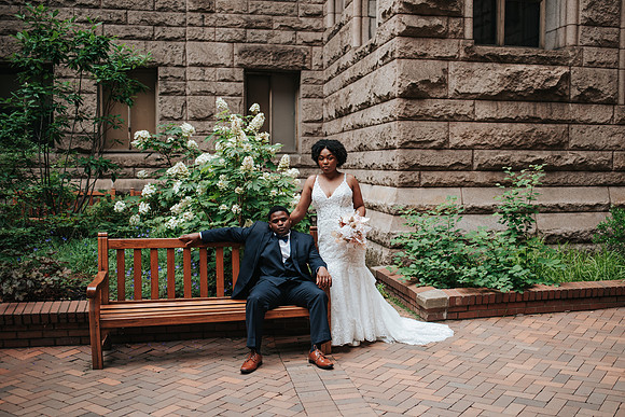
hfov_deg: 50.2
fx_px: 667
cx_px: 341
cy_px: 226
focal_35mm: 38
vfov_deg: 34.7
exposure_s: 1/500
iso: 360
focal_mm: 35
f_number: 2.5
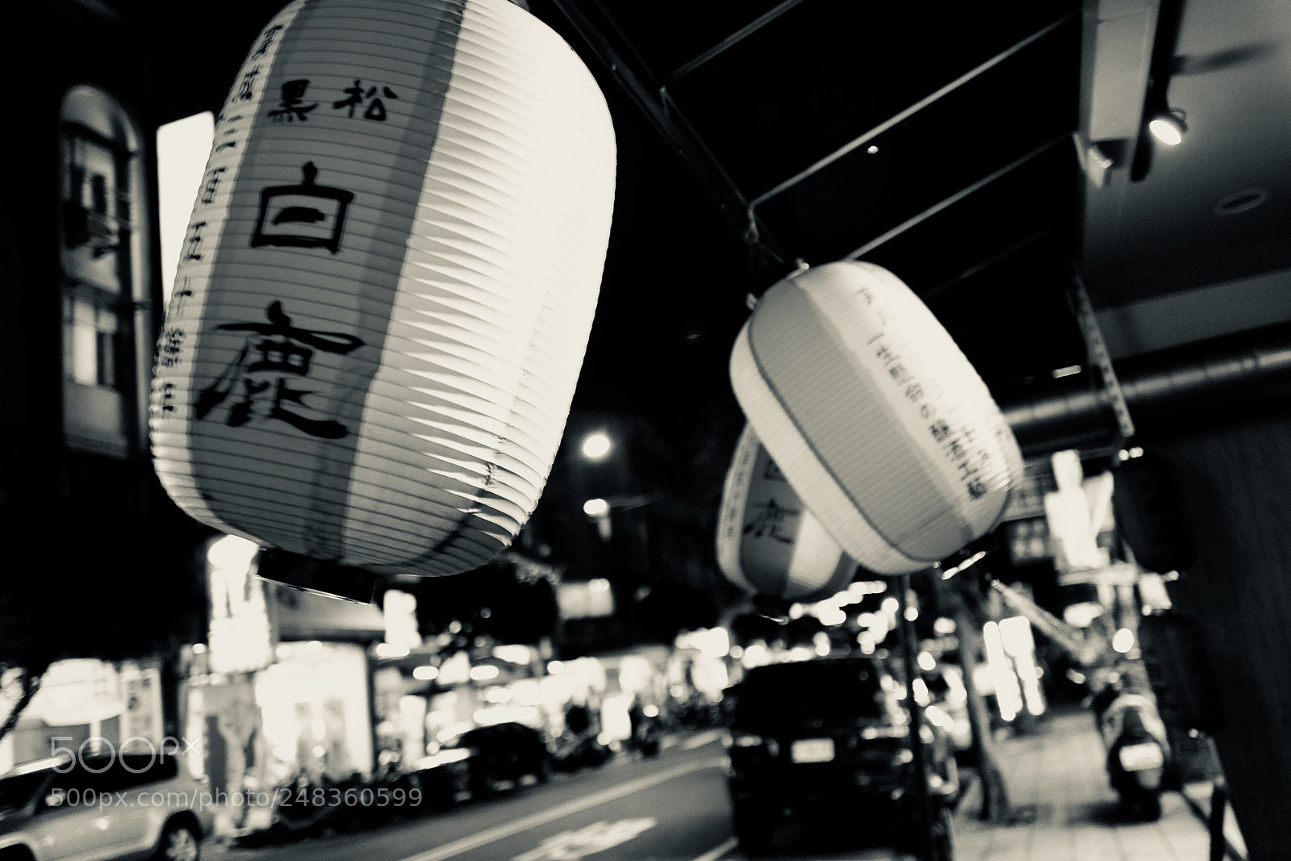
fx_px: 1004
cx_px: 646
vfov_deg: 46.4
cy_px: 430
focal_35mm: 28
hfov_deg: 65.5
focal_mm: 28
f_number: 1.7
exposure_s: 1/125
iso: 1250
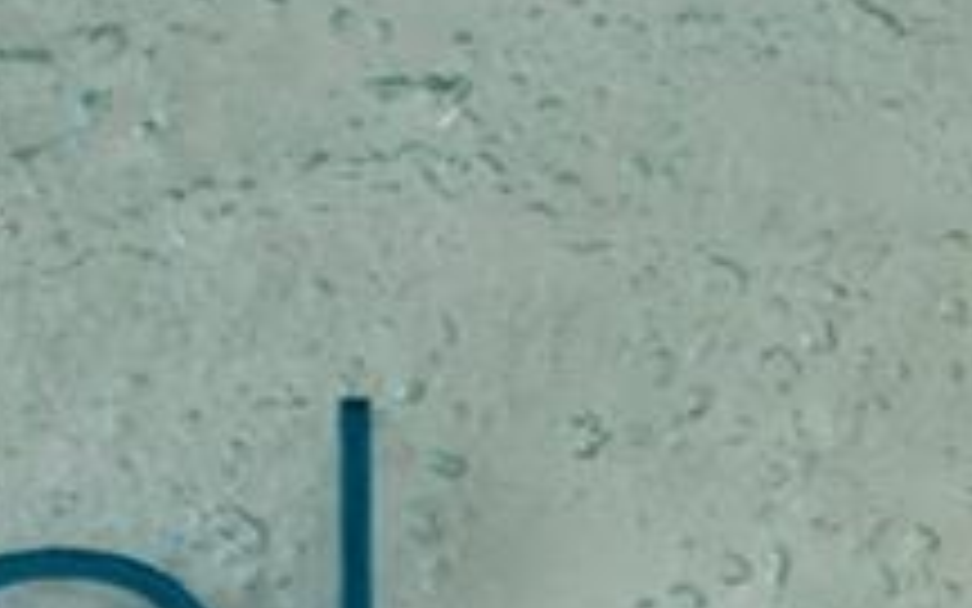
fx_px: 4795
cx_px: 976
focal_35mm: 181
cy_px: 829
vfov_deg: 7.2
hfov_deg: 11.5
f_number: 4
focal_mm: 16
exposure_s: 1/125
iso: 800
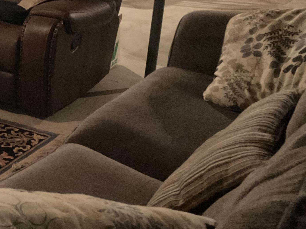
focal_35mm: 65
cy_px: 138
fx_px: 575
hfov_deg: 27.5
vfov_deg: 22.5
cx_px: -23
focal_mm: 3
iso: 500
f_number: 1.8
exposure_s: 1/15
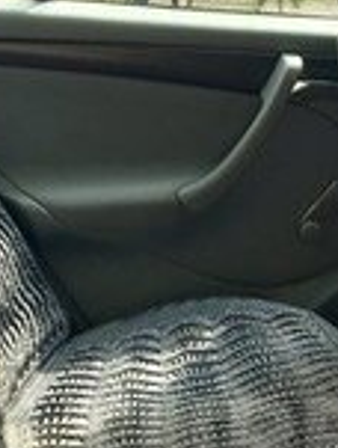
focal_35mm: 95
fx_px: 1232
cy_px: 442
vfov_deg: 20.0
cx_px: 368
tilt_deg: -23.3
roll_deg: -4.1
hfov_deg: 15.2
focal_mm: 4.15
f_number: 2.2
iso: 25
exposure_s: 1/166
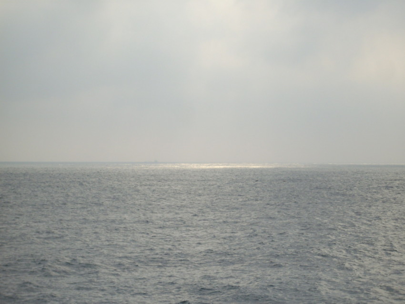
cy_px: 152
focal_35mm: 112
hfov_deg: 17.6
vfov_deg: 13.2
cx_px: 202
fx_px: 1311
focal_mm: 18.6
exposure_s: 1/400
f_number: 5.2
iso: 80
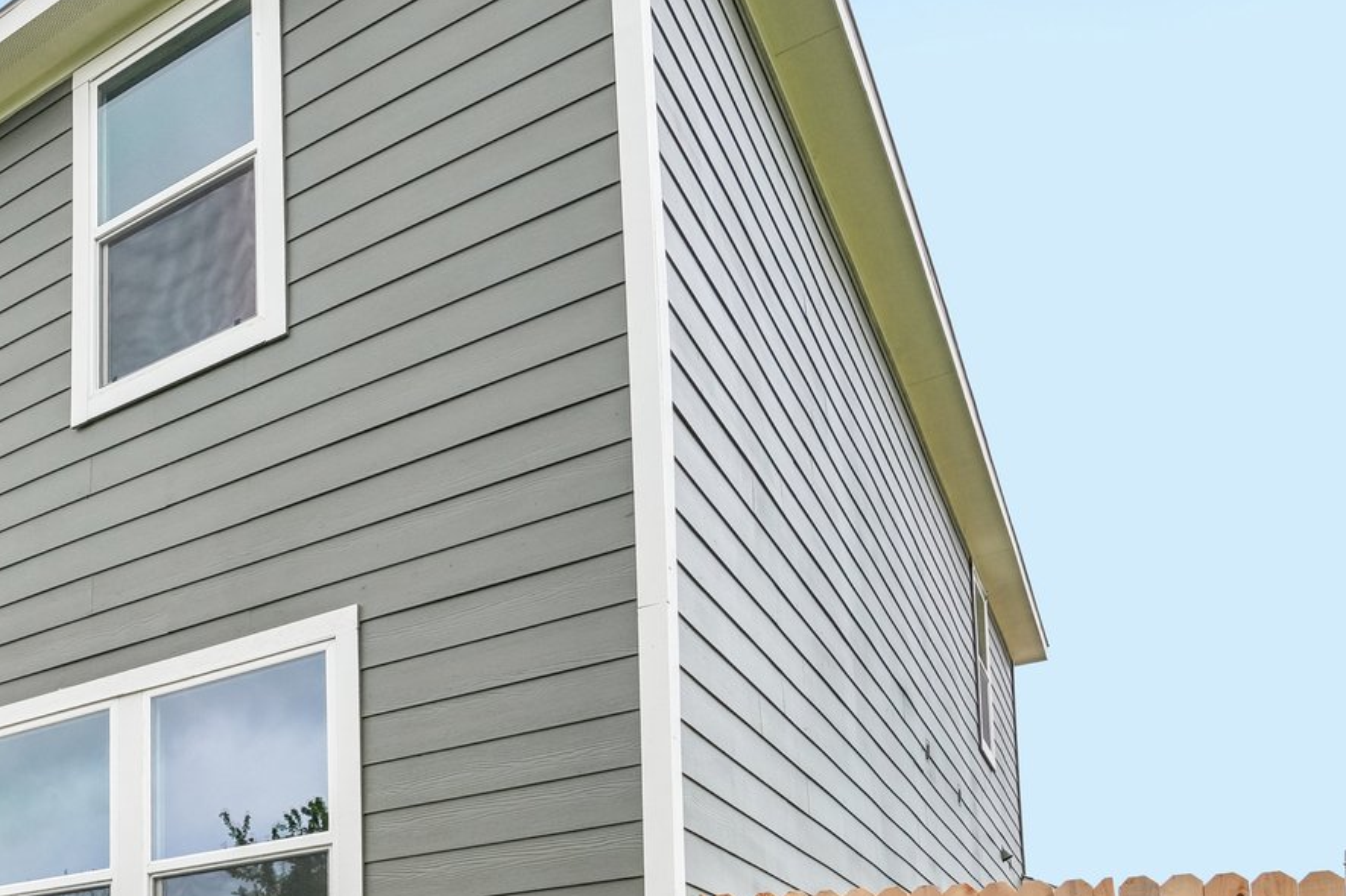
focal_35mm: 37
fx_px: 1383
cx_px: 85
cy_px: 496
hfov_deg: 45.9
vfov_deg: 35.9
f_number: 8
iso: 400
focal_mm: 16
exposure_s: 1/1000
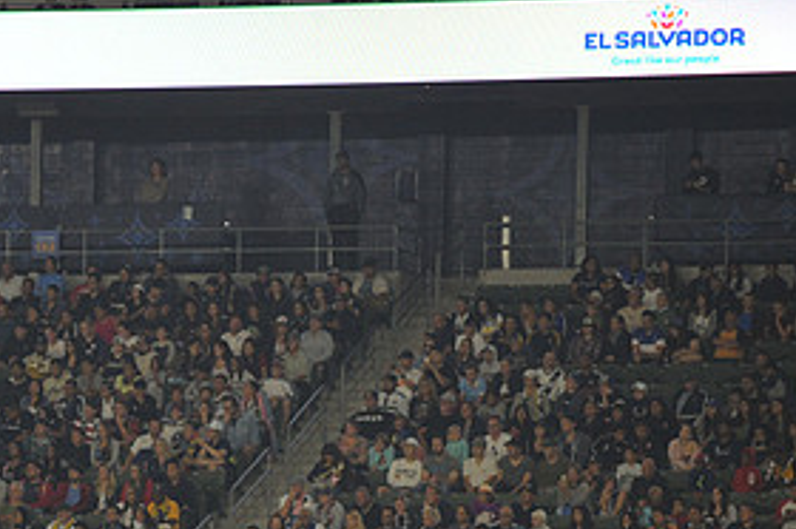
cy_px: 540
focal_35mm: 352
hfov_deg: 5.9
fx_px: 7774
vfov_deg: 3.9
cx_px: 151
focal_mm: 170
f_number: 2.8
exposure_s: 1/1000
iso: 1250
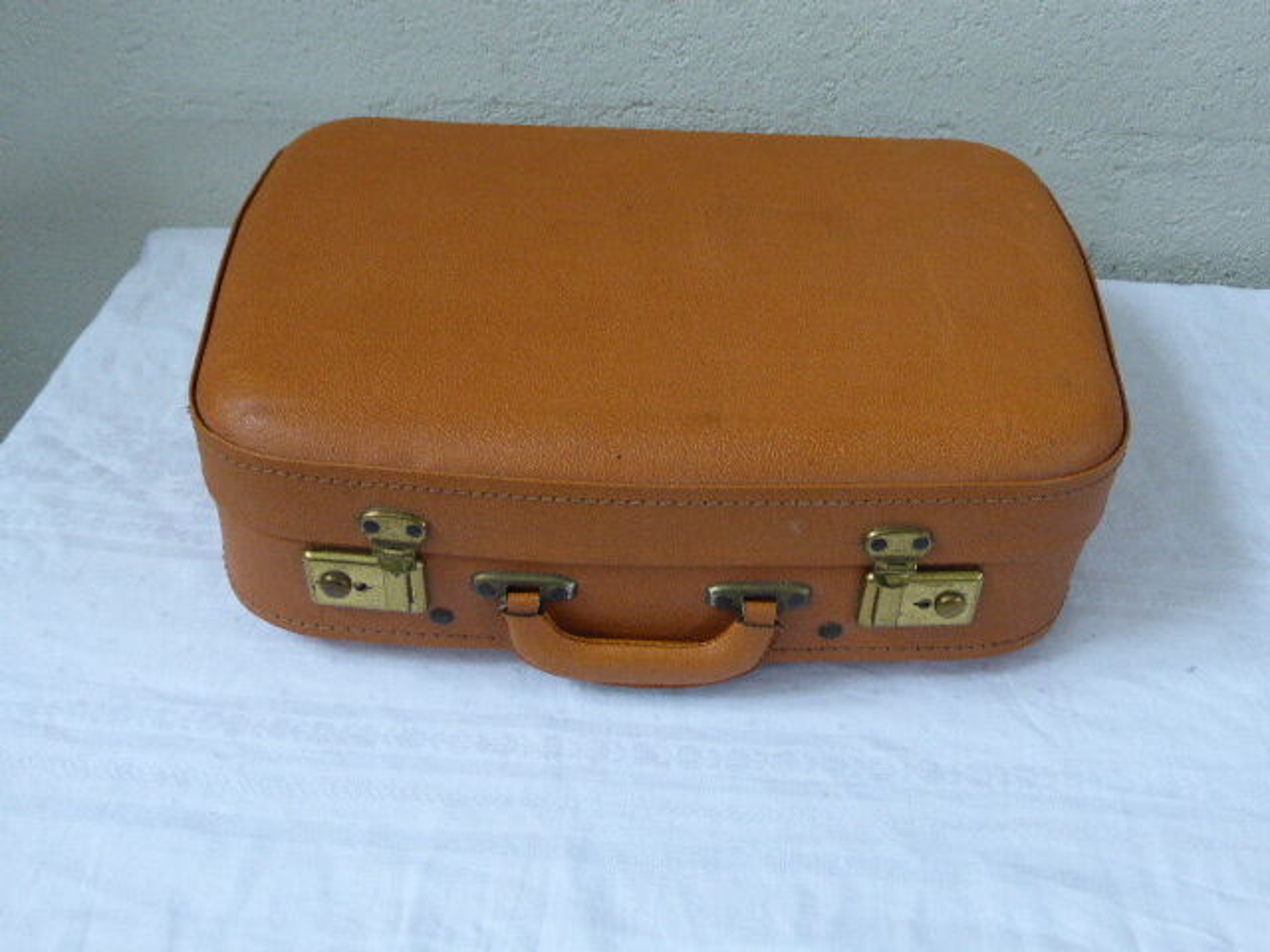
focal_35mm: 35
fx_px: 1284
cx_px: 635
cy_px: 476
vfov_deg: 40.7
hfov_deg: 52.6
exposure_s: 1/30
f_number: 3.7
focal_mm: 6.1
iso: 400
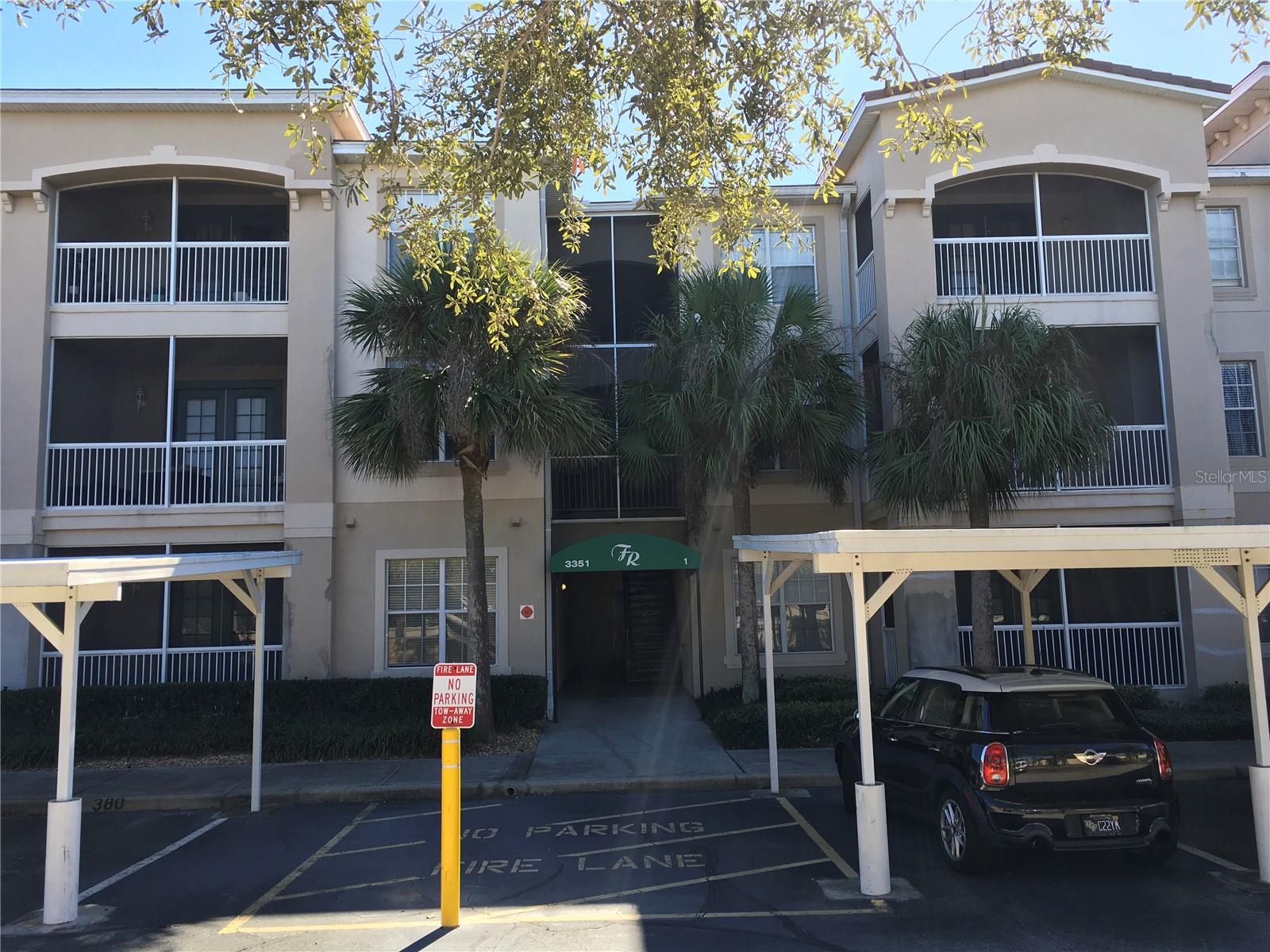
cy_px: 476
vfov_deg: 48.2
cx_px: 635
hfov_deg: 61.7
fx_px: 1064
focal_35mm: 29
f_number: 2.2
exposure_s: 1/379
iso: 25
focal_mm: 4.15
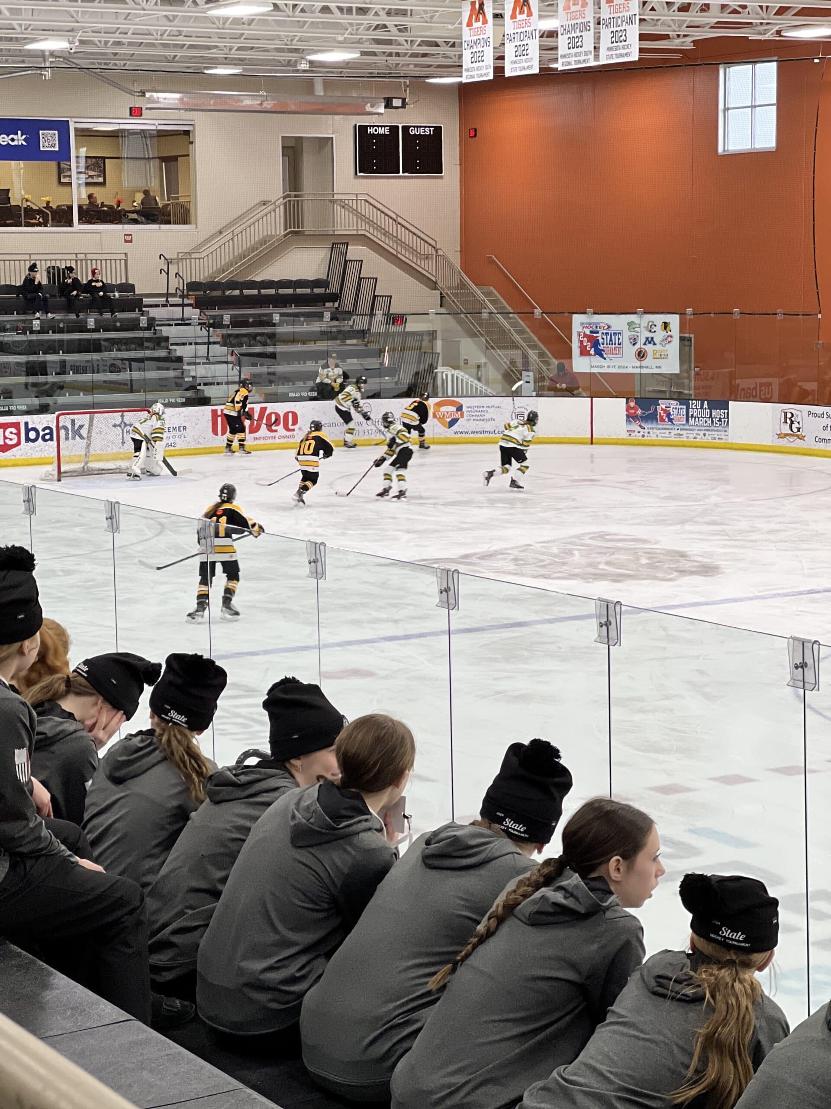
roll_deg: +2.1
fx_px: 2465
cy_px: 554
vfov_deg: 25.3
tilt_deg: -7.1
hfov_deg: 19.1
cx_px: 416
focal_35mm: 77
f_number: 2.8
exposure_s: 1/120
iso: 200
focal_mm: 9
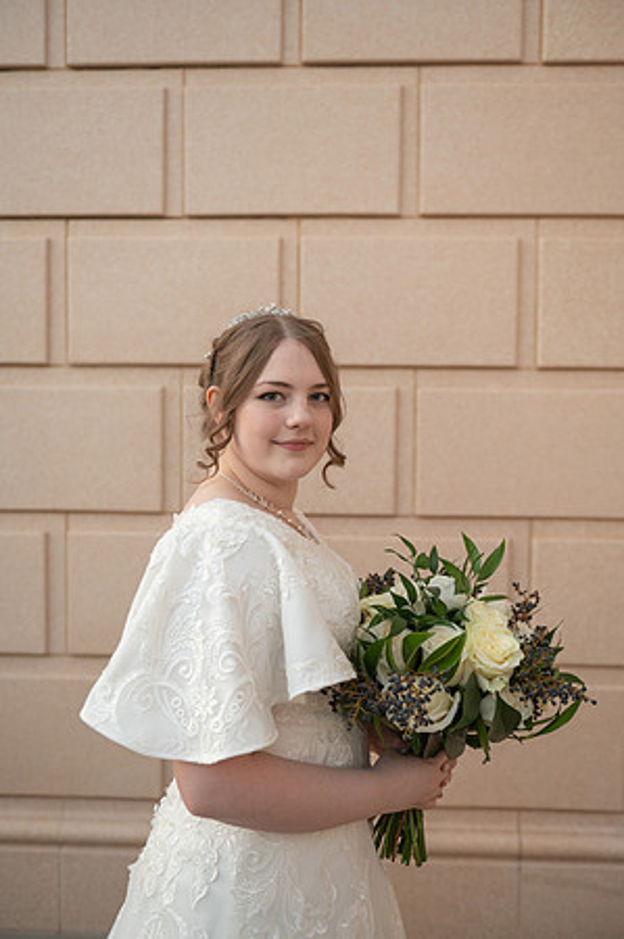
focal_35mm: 36
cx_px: 312
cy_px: 470
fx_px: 938
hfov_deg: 36.8
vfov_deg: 53.2
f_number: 2.8
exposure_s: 1/400
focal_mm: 36
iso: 1000
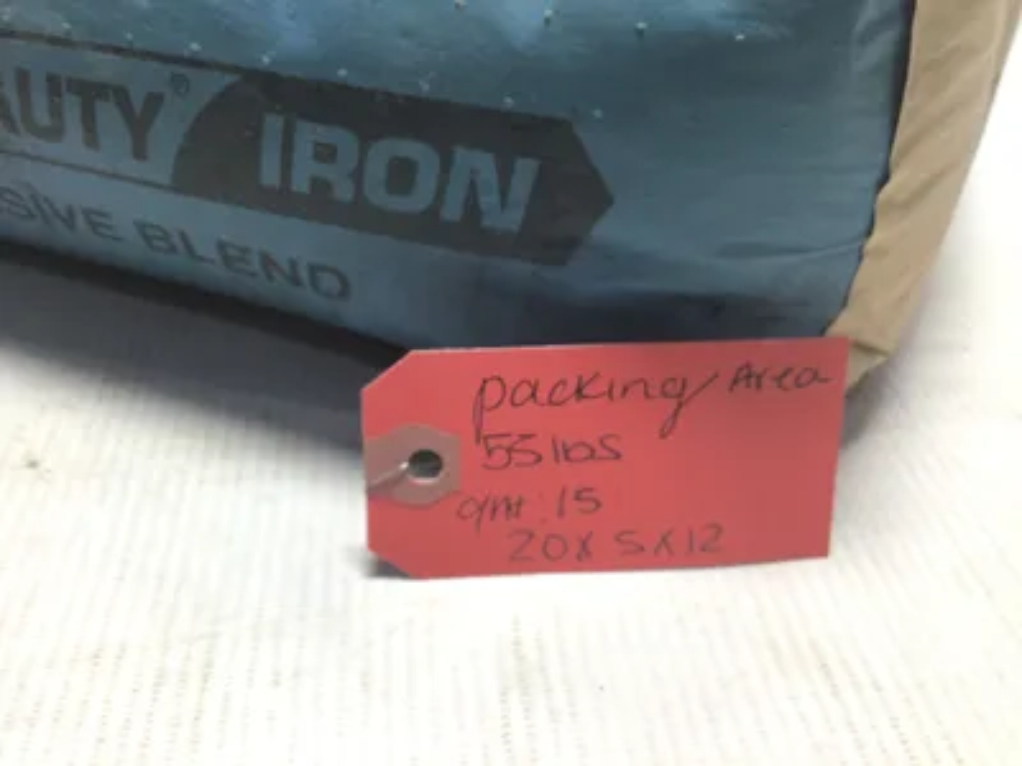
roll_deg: -3.8
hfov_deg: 58.4
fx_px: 915
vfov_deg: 45.4
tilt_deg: -38.2
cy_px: 383
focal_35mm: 31
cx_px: 511
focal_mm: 3.3
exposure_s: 1/60
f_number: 2.4
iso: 25
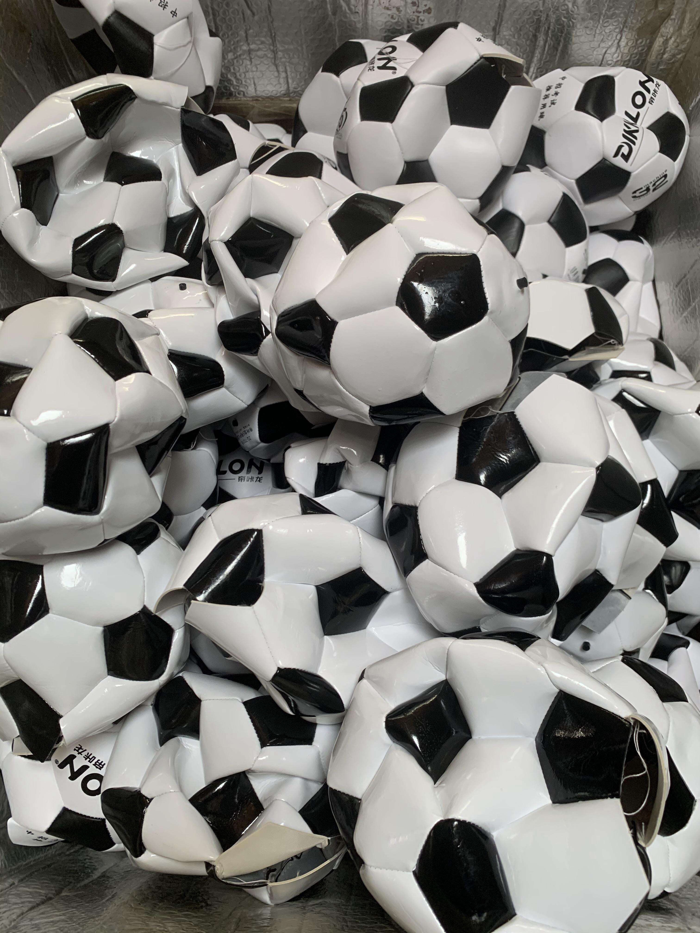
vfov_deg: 67.3
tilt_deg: -70.4
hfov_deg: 53.1
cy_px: 466
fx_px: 701
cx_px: 350
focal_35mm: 26
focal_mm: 4.25
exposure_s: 1/110
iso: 100
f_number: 1.8
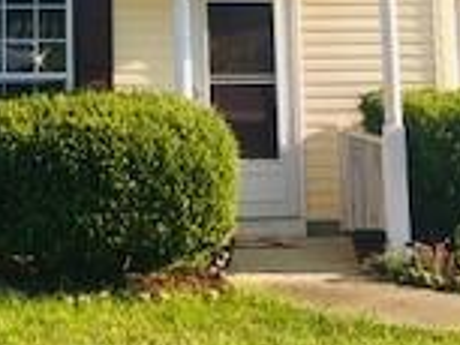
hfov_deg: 16.5
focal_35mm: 117
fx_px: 1556
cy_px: -252
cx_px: 18
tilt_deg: +8.7
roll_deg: -0.4
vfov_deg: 11.8
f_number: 1.8
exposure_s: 1/1412
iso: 20
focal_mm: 3.99
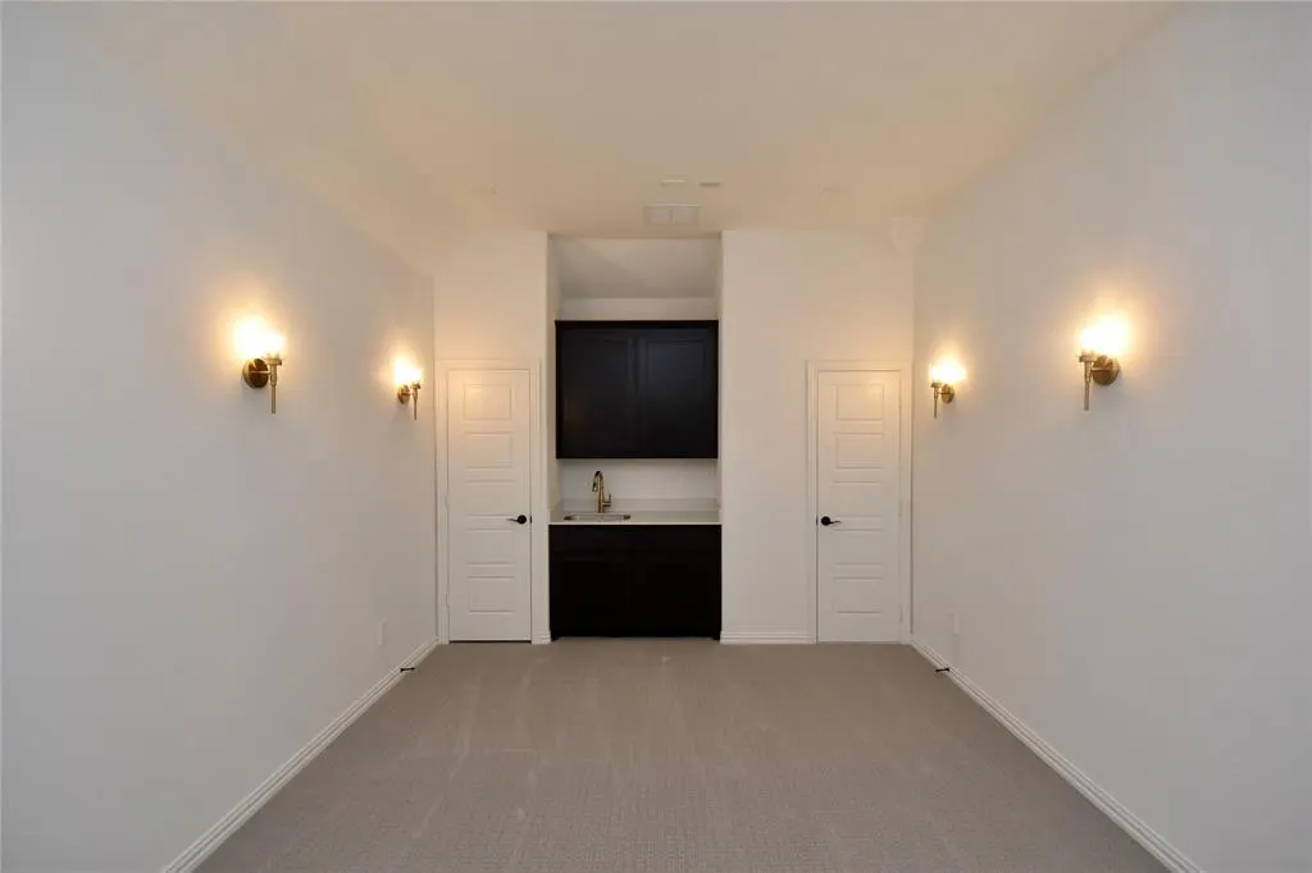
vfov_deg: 77.3
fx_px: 546
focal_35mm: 15
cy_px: 436
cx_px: 656
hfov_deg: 100.4
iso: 800
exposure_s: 1/80
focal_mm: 10
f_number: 4.5
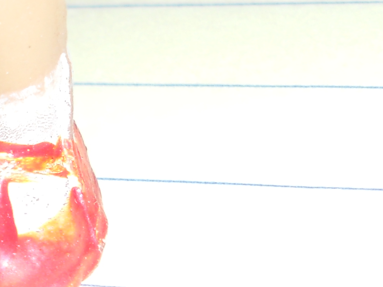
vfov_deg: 11.5
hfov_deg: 14.2
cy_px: 186
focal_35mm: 129
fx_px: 1427
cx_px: -205
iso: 80
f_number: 8.8
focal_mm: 5.8
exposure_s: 1/25
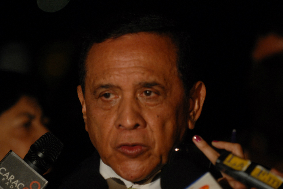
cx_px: 142
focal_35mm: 262
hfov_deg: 7.8
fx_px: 2062
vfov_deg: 5.2
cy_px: 94
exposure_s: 1/60
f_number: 2.8
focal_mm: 175
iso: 800
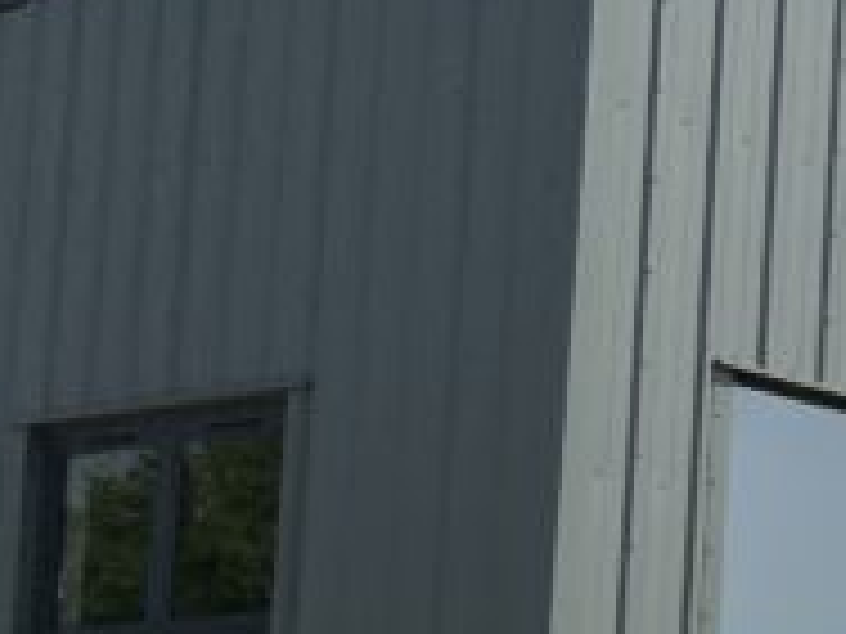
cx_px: 1868
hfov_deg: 11.0
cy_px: 886
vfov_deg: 9.2
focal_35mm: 158
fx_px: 3861
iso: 16
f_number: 1.8
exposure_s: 1/2058
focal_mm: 3
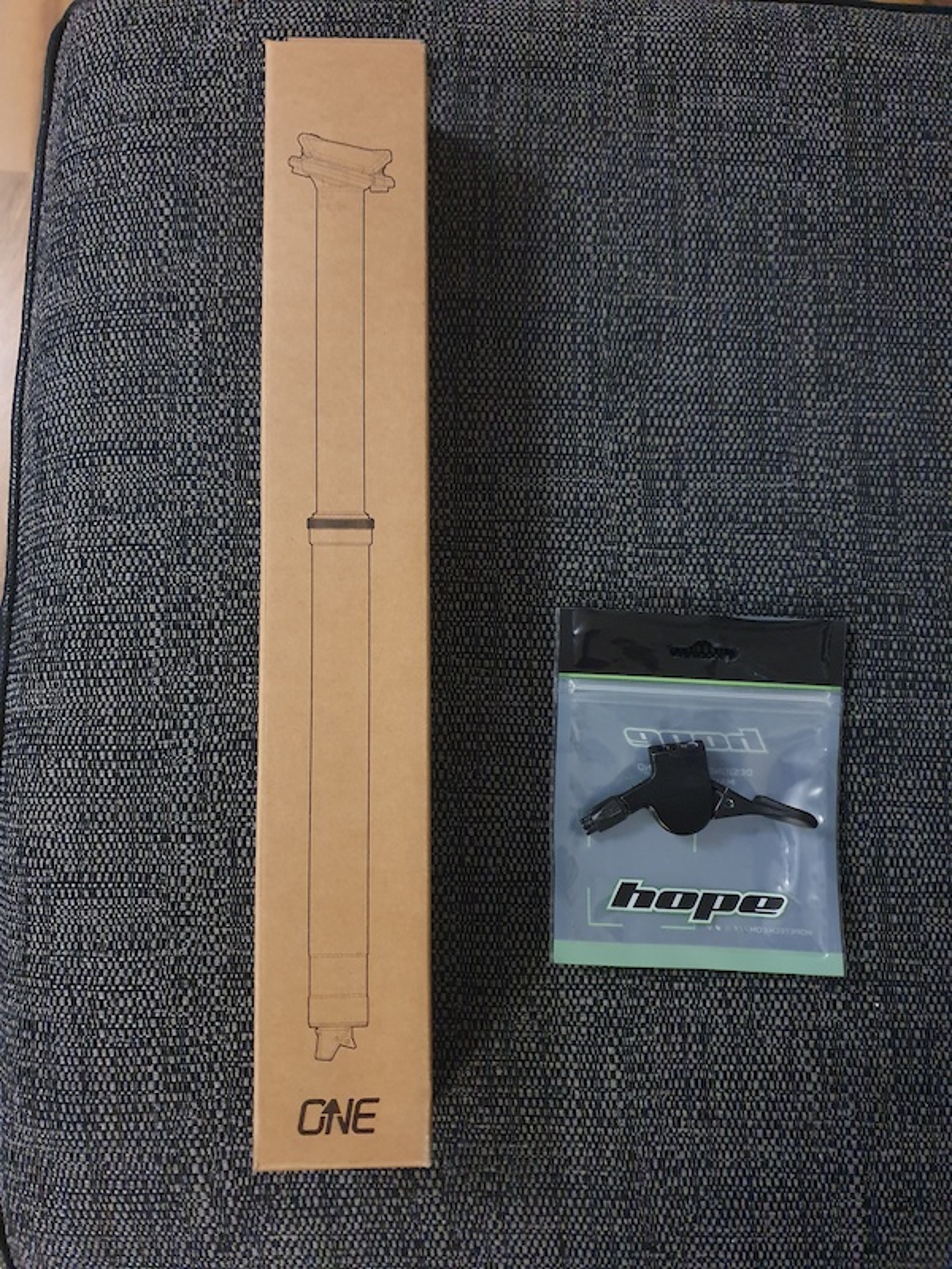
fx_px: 953
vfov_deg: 67.3
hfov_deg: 53.1
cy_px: 634
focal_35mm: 26
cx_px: 476
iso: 500
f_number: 1.5
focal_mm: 4.32
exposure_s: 1/11
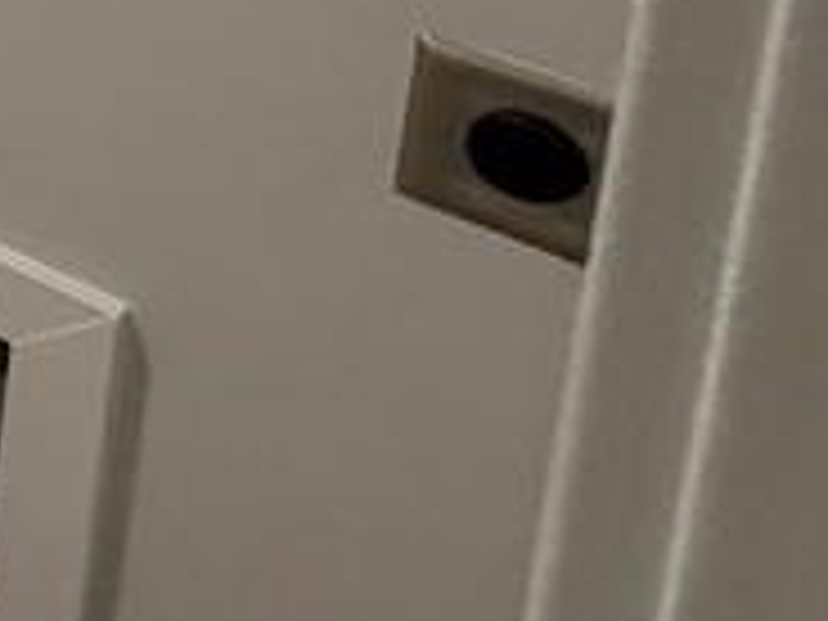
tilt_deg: -9.6
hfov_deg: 14.3
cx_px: -1251
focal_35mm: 78
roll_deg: -0.1
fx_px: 1866
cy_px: -680
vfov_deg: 14.9
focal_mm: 2.22
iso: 320
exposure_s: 1/60
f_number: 2.2
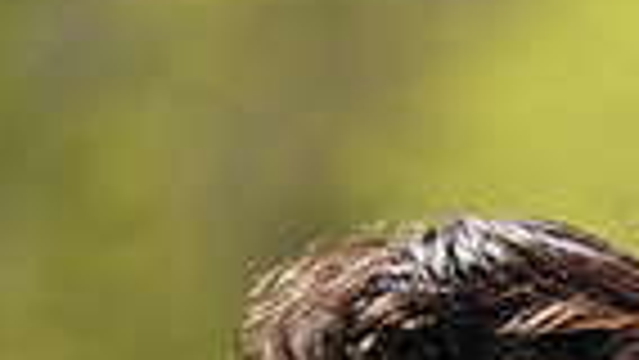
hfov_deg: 1.3
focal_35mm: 1647
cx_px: 430
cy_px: 986
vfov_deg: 0.7
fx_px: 27917
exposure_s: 1/200
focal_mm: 385
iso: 64
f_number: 6.3
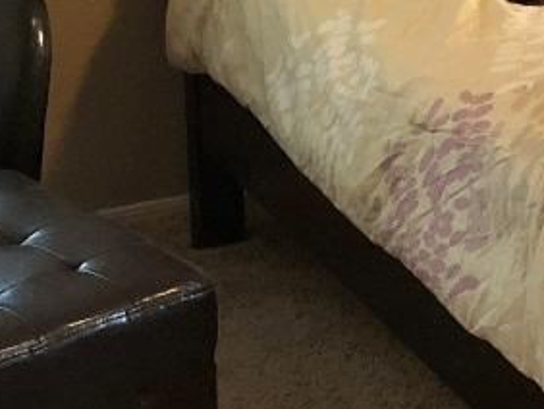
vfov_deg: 10.5
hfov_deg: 13.5
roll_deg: -1.1
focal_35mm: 140
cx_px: 746
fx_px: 2202
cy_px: -44
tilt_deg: -16.5
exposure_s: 1/15
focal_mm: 3.99
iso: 64
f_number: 1.8
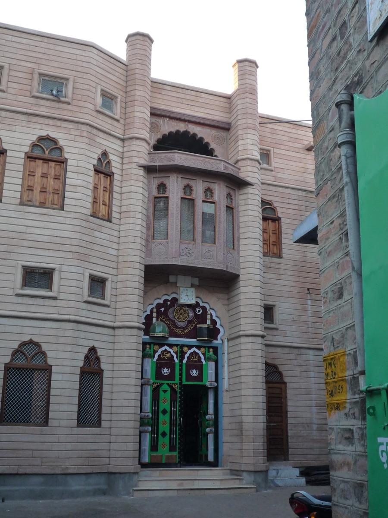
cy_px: 259
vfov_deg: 43.9
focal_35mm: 43
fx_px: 643
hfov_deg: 33.6
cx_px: 194
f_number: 3.8
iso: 160
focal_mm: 6.3
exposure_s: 1/80
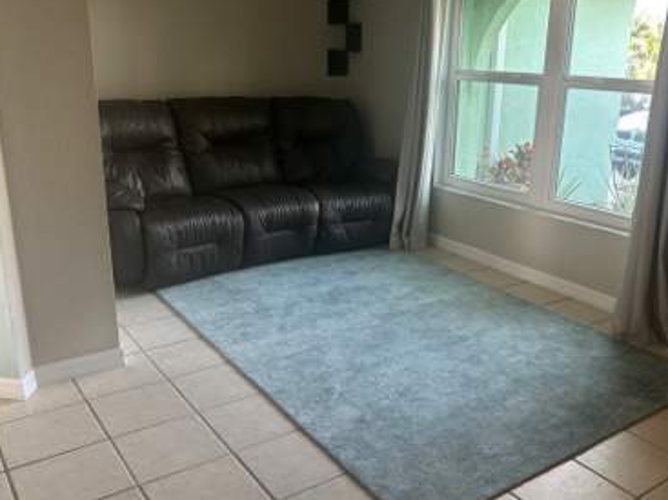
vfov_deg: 41.7
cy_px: 233
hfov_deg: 53.7
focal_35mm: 34
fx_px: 656
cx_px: 390
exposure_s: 1/60
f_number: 1.5
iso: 125
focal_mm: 5.7
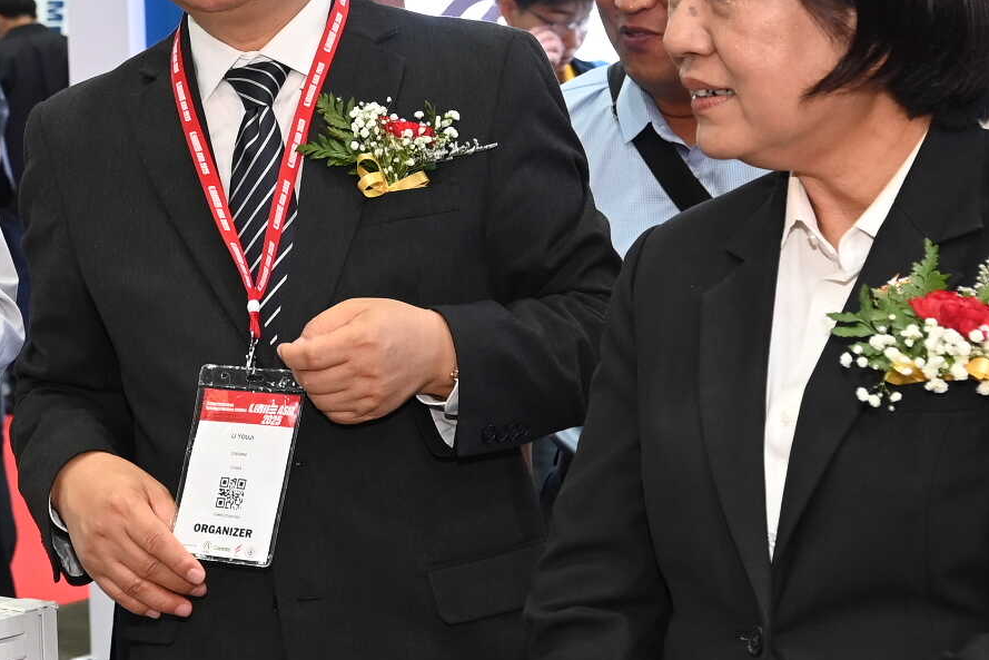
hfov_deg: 19.8
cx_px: 166
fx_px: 2802
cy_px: 168
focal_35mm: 102
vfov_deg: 13.4
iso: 1000
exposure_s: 1/80
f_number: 4.5
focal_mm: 30
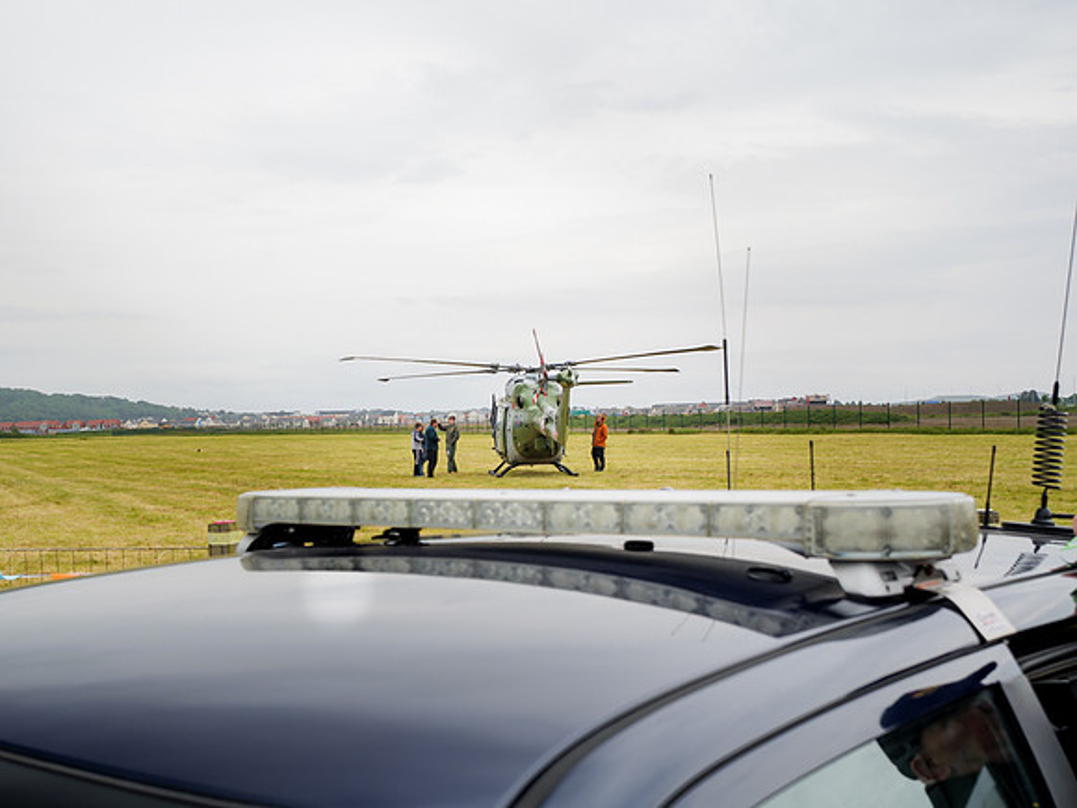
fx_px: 1249
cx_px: 478
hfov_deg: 46.6
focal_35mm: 40
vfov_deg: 35.8
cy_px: 442
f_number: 3.5
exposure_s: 1/320
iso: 160
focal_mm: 18
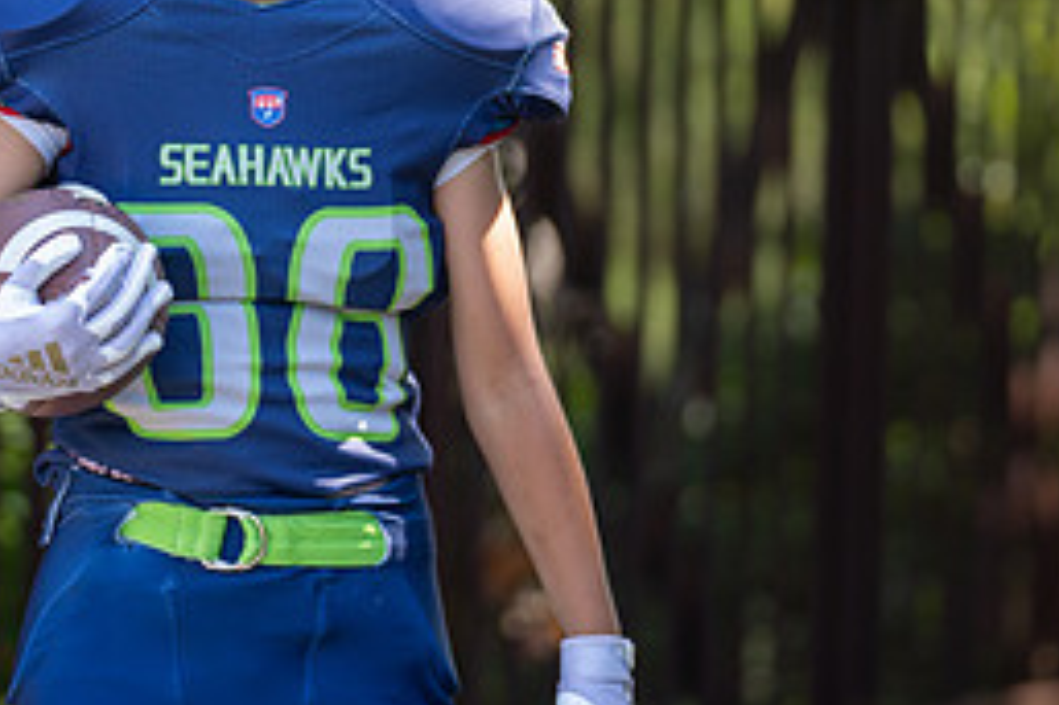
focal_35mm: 280
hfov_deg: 7.4
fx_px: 8231
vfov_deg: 4.9
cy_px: 196
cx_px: 268
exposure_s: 1/320
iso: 125
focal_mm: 124
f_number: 2.8
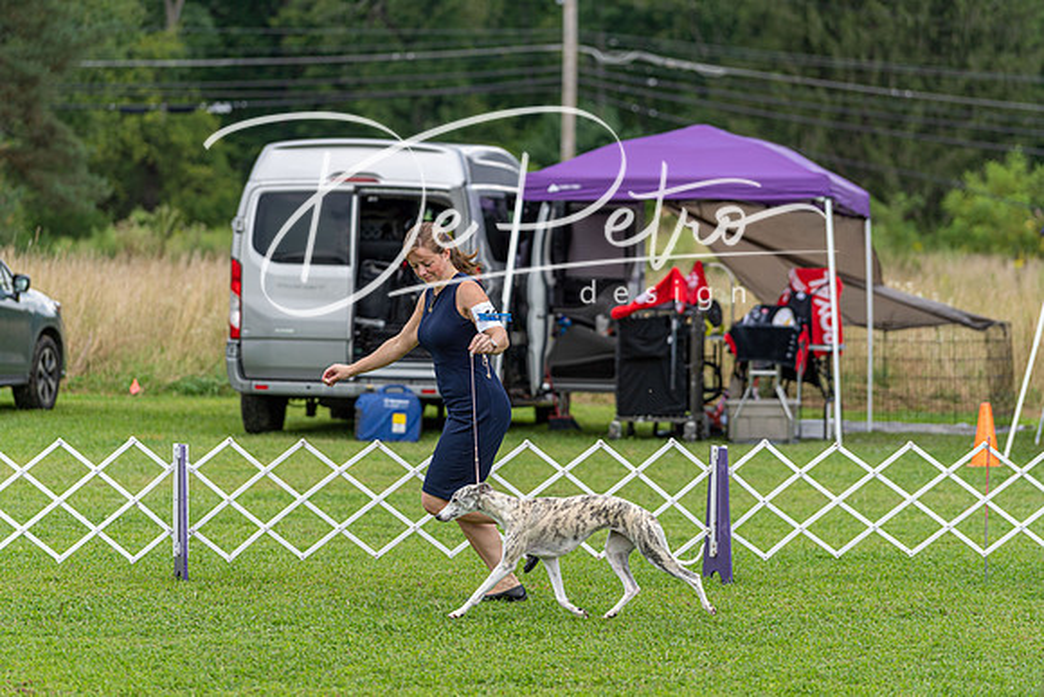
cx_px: 522
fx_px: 4699
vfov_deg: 8.5
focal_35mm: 162
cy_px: 348
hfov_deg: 12.7
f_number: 4
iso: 250
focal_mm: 162
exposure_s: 1/1000
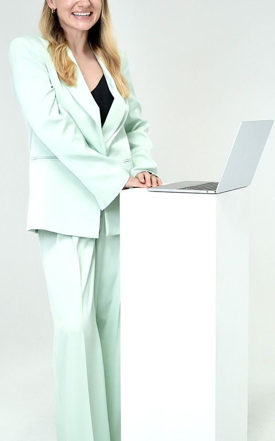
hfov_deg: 16.7
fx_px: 939
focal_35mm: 78
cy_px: 188
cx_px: 147
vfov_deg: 26.4
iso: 4000
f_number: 2.8
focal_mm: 54.2
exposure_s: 1/1250
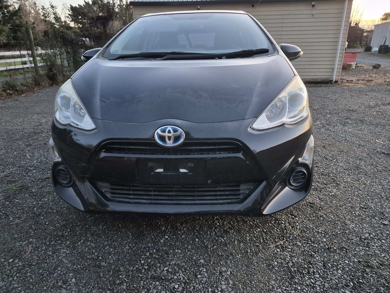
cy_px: 146
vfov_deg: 58.9
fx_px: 259
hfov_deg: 73.9
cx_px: 195
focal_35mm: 23
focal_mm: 5.4
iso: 1600
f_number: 1.8
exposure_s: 1/50
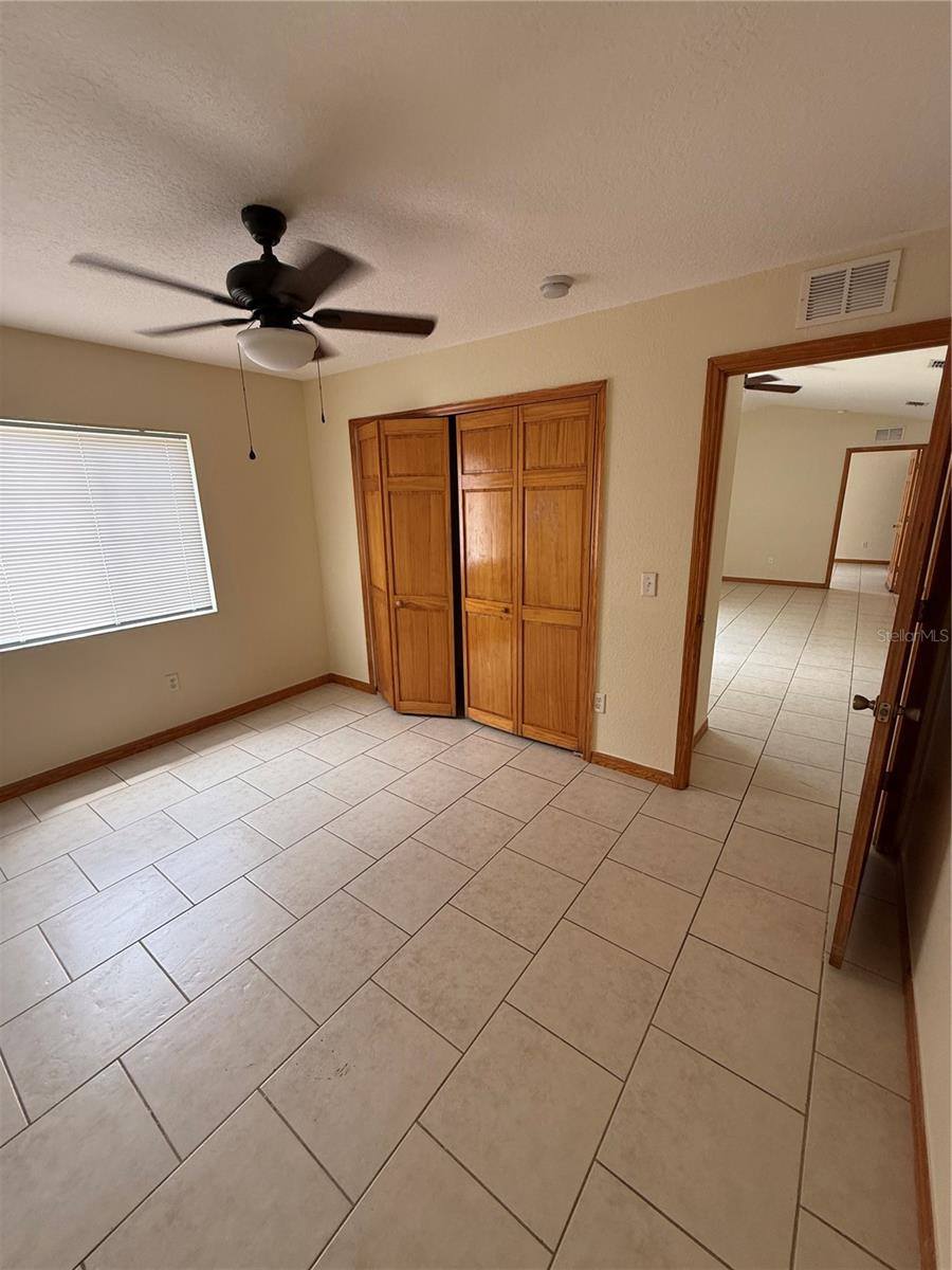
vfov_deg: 102.1
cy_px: 635
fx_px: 513
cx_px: 476
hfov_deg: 85.7
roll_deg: +0.9
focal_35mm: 14
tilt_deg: -13.9
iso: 160
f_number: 2.2
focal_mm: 2.22
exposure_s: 1/99
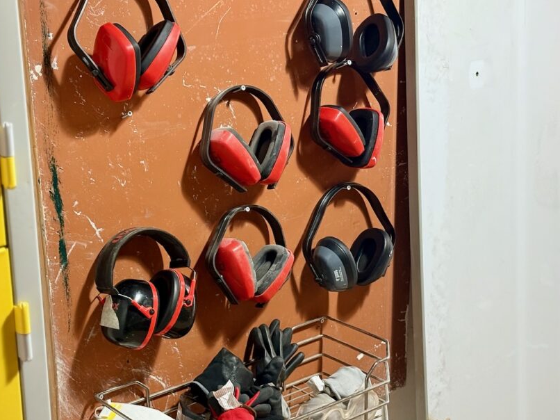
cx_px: 227
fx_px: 987
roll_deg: +0.9
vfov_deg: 24.0
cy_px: 245
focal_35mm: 61
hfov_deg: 31.6
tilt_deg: -17.5
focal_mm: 6.76
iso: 400
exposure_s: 1/25
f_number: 1.78
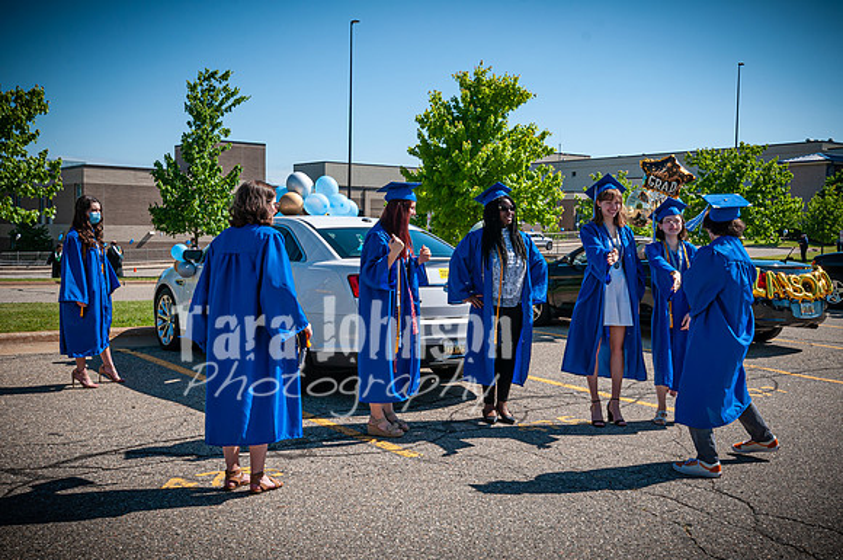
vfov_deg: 34.3
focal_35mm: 39
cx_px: 447
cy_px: 267
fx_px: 905
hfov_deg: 49.9
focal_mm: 24
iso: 200
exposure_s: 1/320
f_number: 9
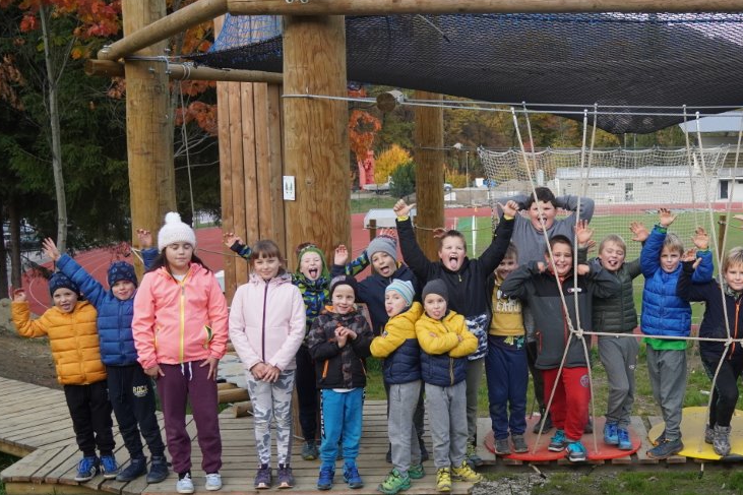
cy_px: 257
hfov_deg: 37.4
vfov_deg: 26.0
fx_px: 1073
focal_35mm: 52
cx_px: 540
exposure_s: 1/500
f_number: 4
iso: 640
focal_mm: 22
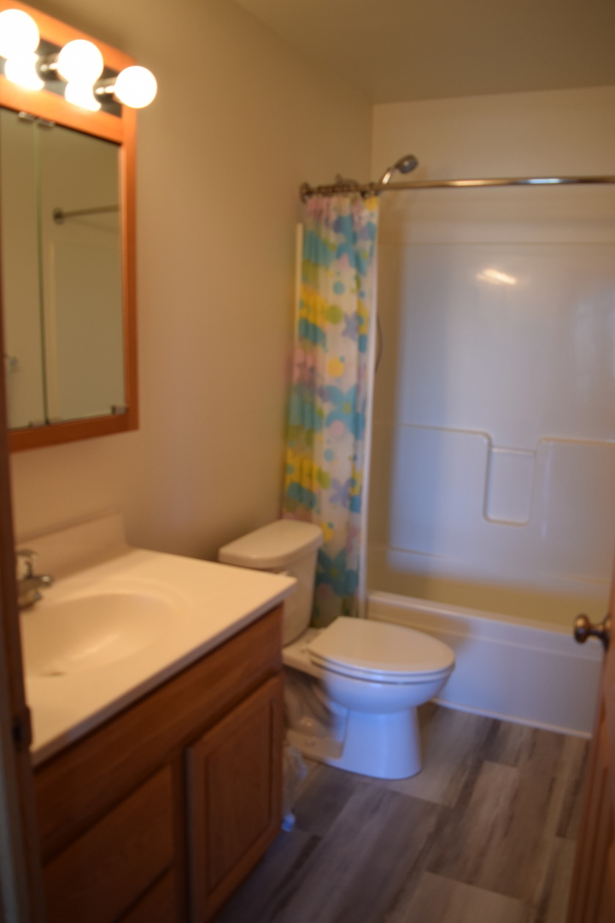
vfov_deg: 67.4
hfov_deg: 47.9
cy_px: 462
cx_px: 308
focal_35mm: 27
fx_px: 692
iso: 400
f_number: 4
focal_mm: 18
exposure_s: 1/60
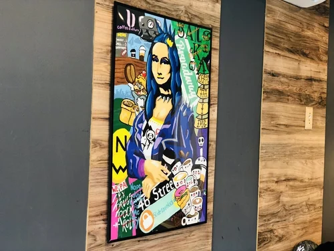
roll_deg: -1.1
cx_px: 167
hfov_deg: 36.8
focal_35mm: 52
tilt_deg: +1.0
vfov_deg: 28.0
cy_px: 126
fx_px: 502
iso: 125
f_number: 2.4
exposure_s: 1/30
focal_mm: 6
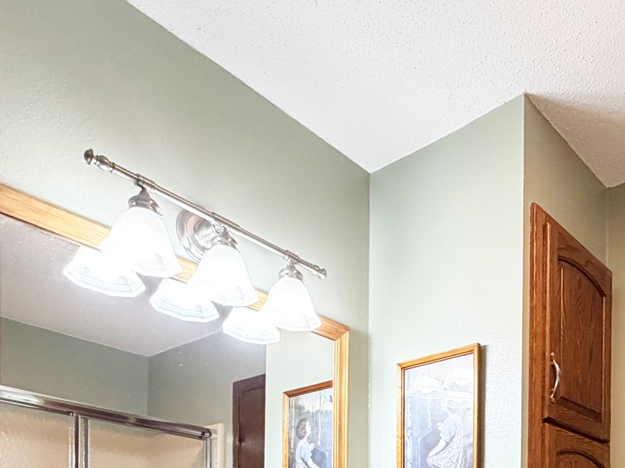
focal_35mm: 36
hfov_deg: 49.9
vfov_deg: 32.1
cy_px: 577
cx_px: 445
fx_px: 650
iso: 400
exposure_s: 1/60
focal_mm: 2.22
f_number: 2.2
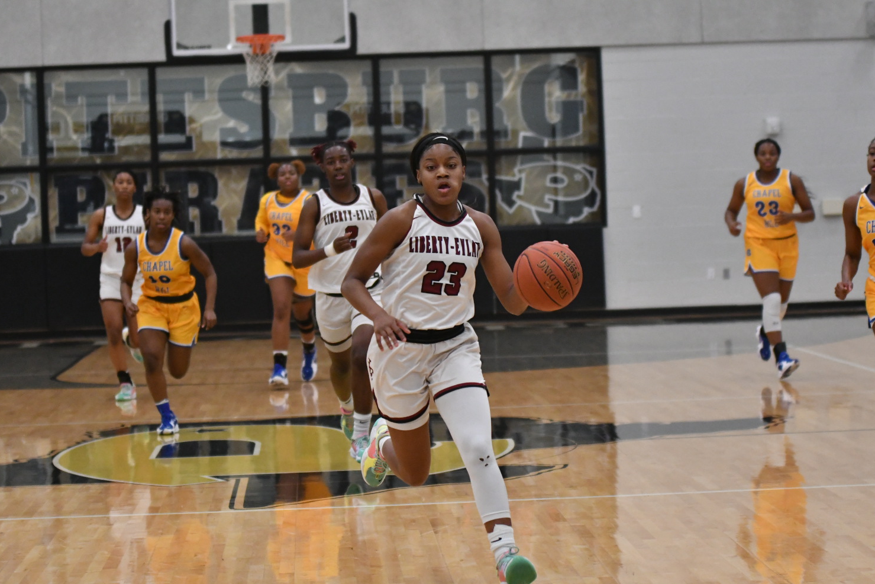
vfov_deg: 11.9
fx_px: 2795
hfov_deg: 17.8
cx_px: 454
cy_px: 306
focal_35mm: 115
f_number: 2.8
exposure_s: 1/640
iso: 4000
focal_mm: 70
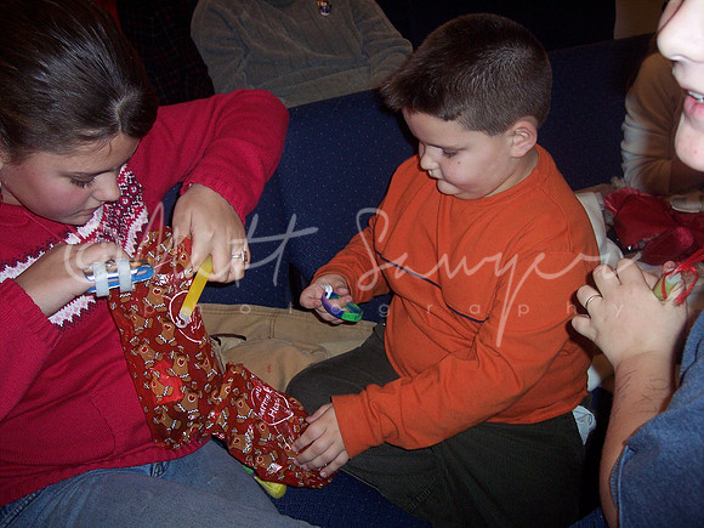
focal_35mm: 39
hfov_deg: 47.9
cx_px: 352
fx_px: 793
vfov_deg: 36.8
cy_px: 264
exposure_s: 1/60
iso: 140
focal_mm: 8
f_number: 2.8
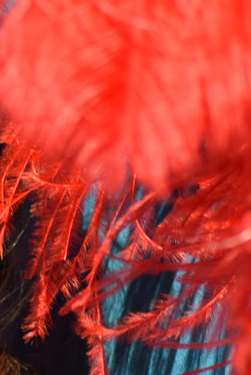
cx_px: -175
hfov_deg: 1.4
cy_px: 154
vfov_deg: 2.1
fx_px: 10353
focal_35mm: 991
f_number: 11
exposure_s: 1/500
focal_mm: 195
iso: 200
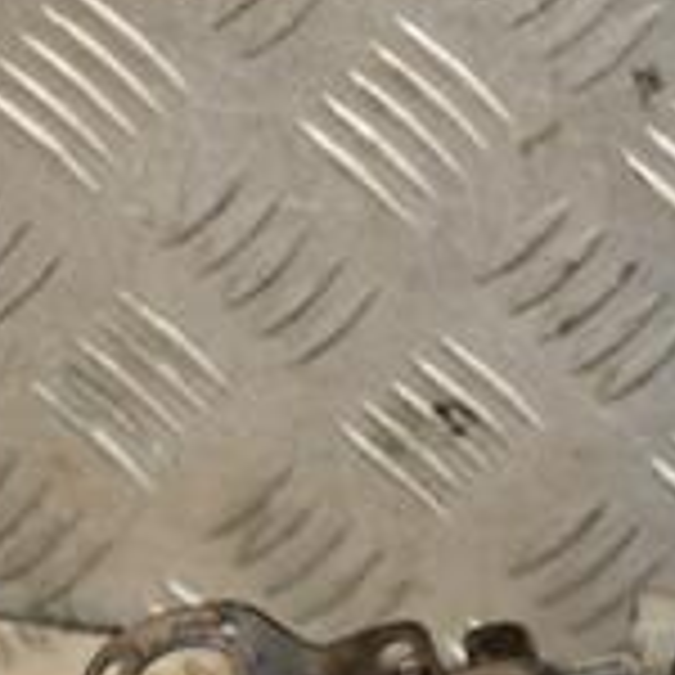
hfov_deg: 6.8
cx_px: 850
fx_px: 5626
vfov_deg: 6.8
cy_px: 832
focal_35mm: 255
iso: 800
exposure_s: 1/200
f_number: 5.6
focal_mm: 50
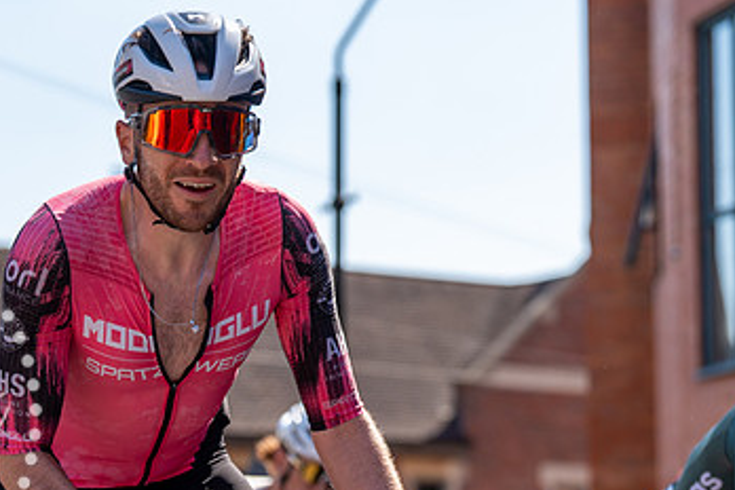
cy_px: 305
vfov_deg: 9.8
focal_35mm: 140
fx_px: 2858
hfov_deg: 14.6
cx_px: 171
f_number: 3.5
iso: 100
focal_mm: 84
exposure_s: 1/1000
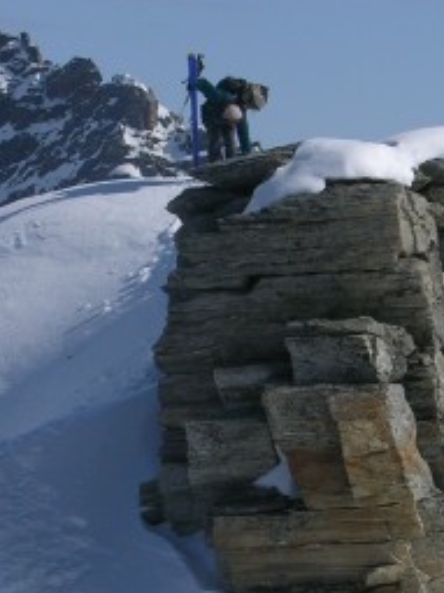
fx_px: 4793
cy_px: 598
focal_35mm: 280
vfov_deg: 7.1
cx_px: 335
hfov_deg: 5.3
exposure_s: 1/528
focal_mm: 23.7
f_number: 7.1
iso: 50
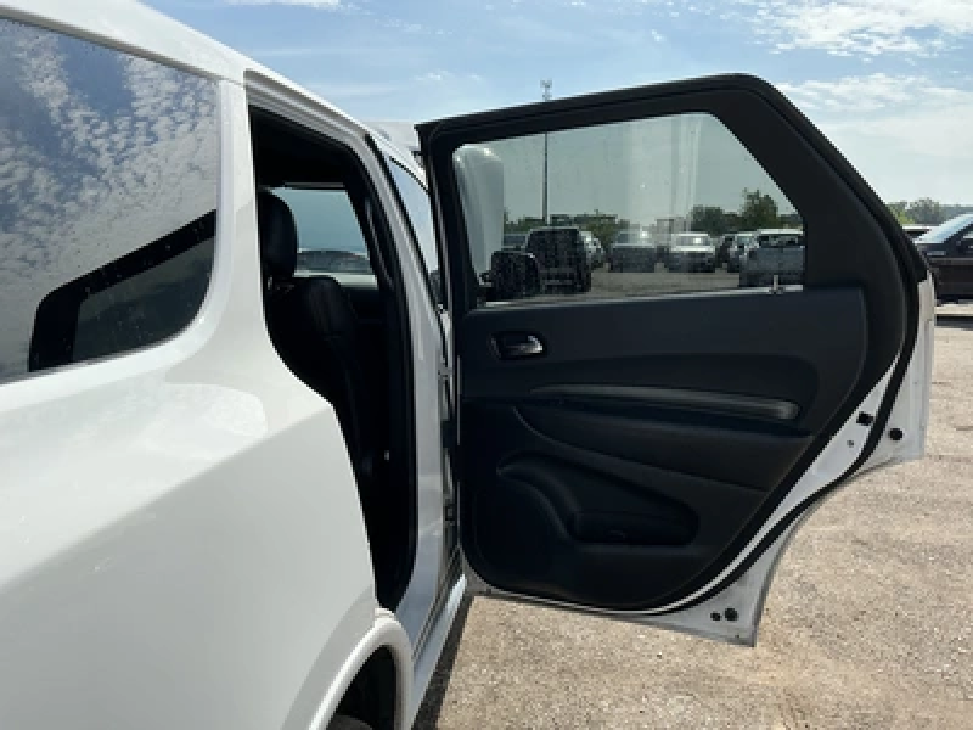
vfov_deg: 49.7
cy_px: 365
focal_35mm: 28
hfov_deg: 63.4
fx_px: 787
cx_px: 486
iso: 25
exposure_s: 1/1984
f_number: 1.8
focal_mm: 3
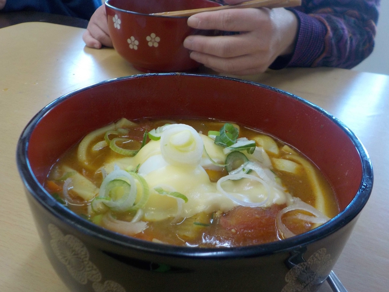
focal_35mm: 30
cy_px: 146
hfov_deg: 60.0
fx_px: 337
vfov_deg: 46.8
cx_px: 194
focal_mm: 4.1
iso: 200
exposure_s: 1/30
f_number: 3.3
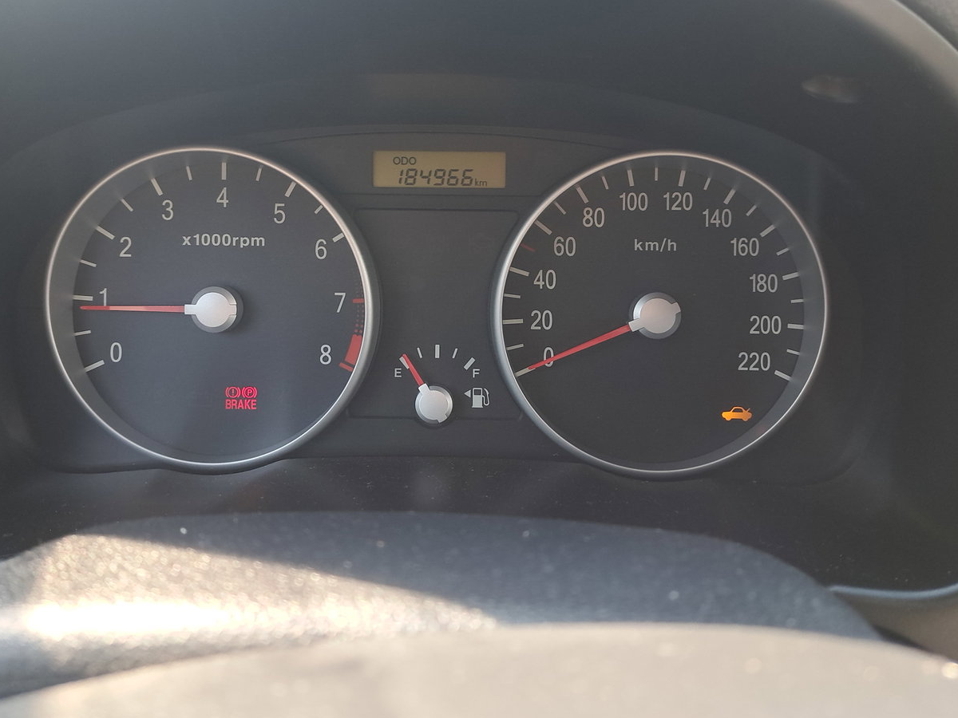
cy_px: 254
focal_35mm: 32
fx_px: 886
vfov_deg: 43.7
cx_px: 442
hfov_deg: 56.8
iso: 50
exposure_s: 1/100
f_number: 1.8
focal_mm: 5.23
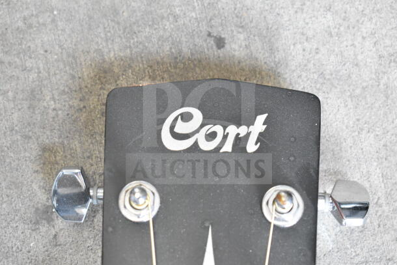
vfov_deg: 16.6
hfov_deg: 24.6
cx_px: 198
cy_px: 132
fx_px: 910
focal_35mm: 82
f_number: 5.6
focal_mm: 55
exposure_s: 1/100
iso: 5000
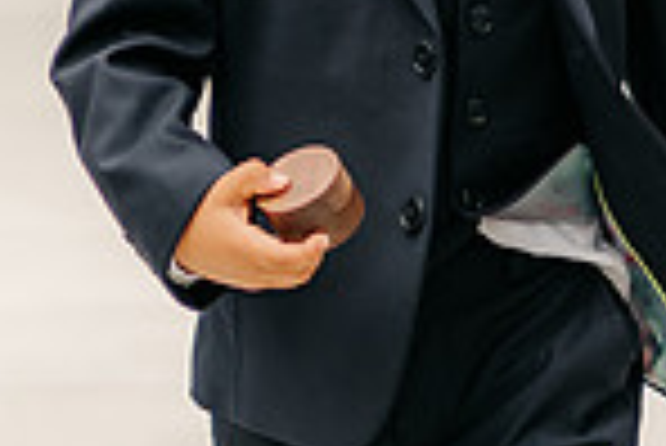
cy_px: -345
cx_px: 612
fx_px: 9333
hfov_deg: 4.1
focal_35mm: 504
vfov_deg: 2.7
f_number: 2
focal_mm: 85
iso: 100
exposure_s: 1/2000
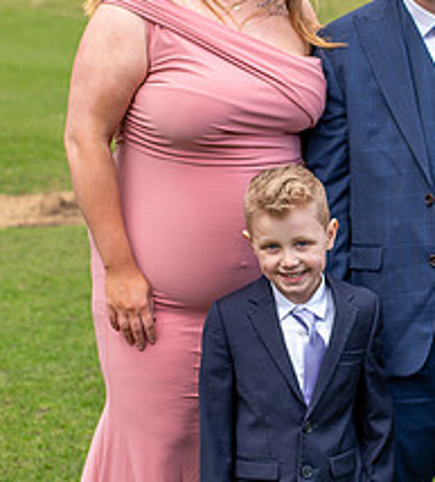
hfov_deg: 14.7
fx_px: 1666
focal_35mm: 111
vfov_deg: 16.5
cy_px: 258
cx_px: 384
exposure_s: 1/400
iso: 100
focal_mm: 35
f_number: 2.5
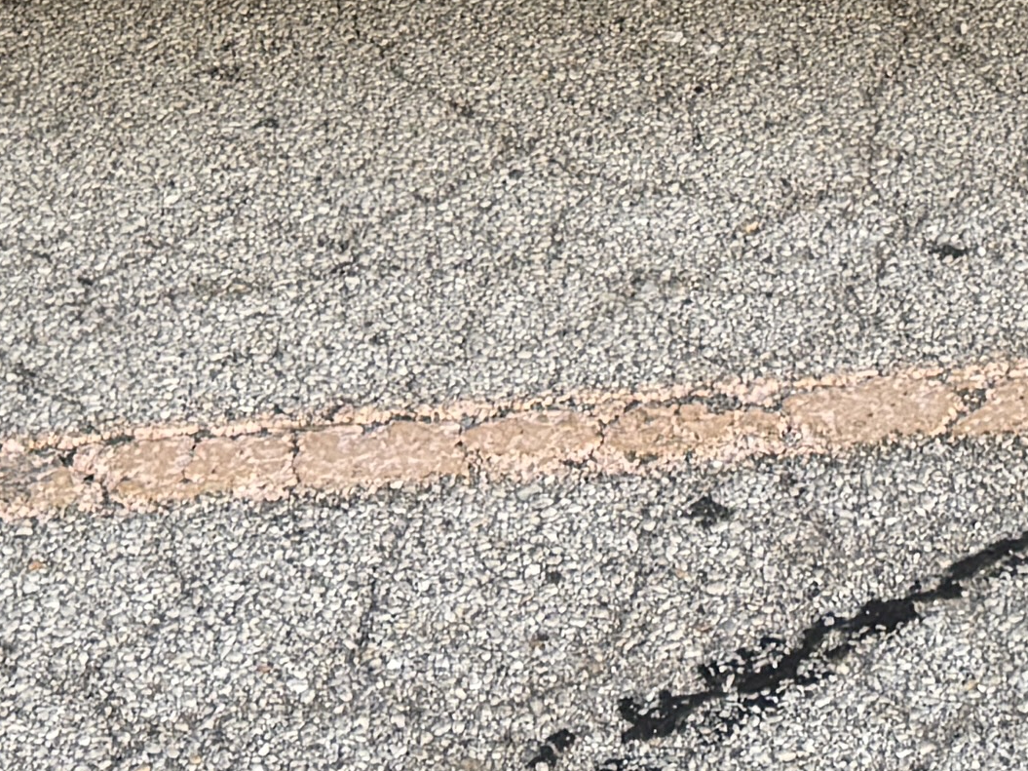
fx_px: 3860
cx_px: 649
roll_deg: +1.1
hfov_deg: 15.2
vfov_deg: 10.3
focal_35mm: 130
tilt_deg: -11.4
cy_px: -856
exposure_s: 1/654
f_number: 1.78
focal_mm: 6.76
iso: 100
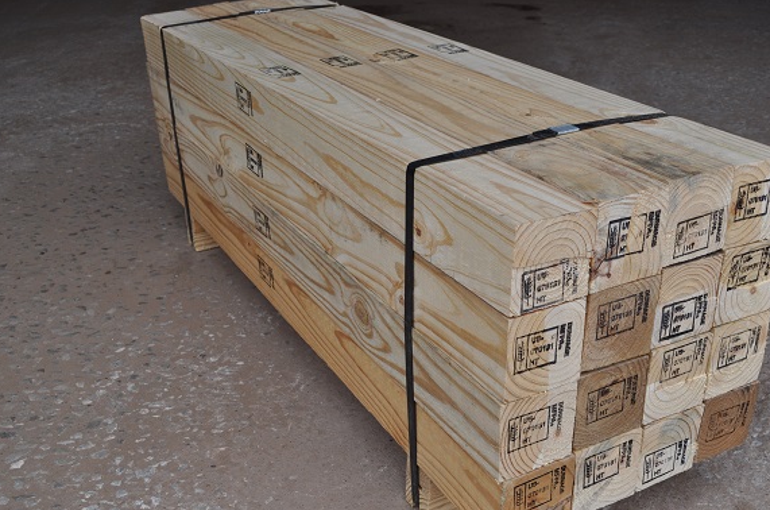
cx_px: 432
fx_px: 875
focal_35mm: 41
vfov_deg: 32.5
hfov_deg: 47.4
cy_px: 261
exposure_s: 1/250
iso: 200
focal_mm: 24
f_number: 8
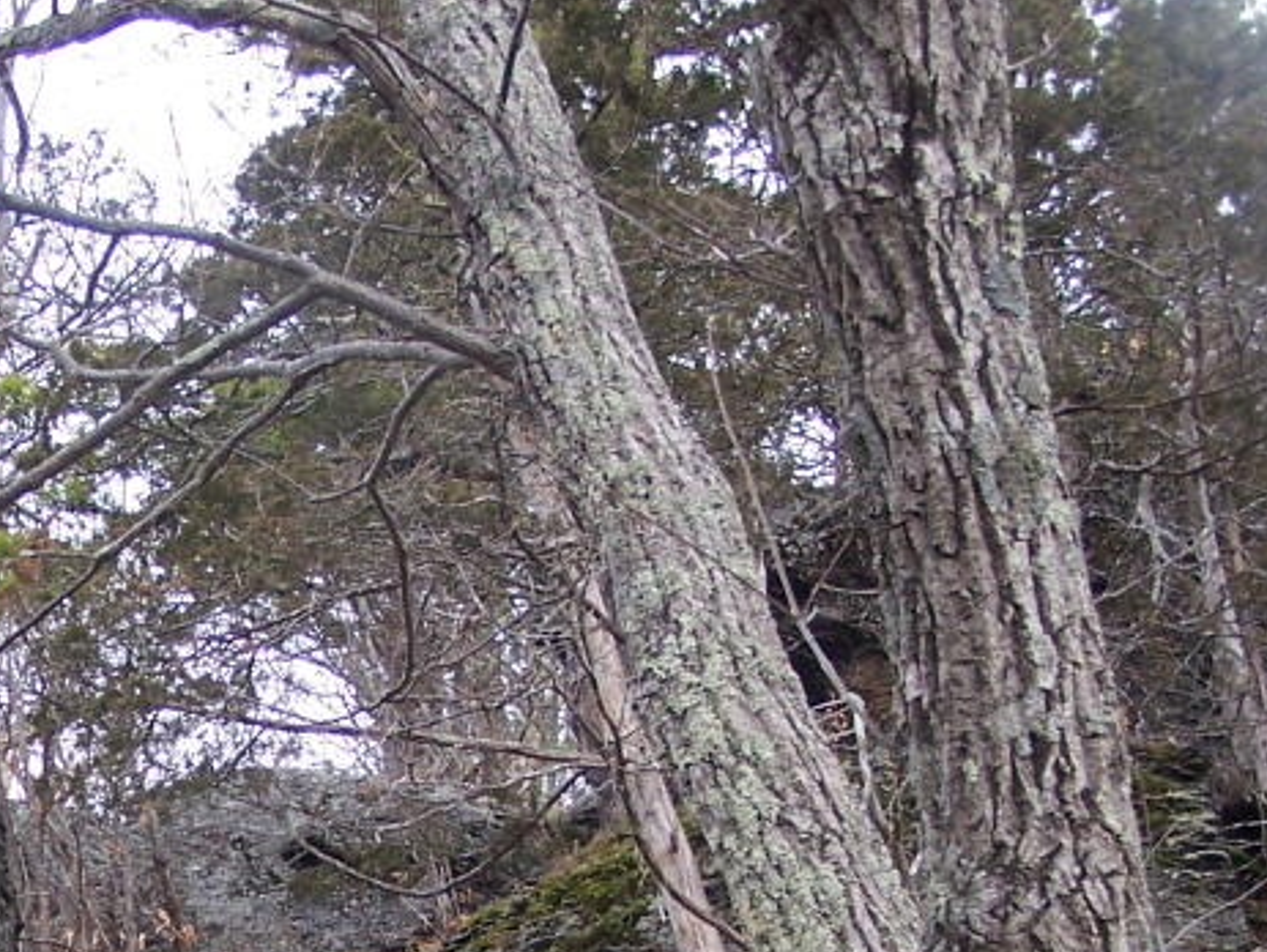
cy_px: 985
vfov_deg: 15.3
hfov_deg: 20.1
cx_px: 52
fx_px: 3480
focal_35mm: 95
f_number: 2.9
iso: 80
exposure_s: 1/125
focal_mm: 7.1
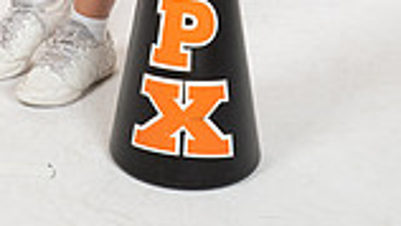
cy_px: -322
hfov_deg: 12.8
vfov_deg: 6.9
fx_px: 1776
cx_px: 51
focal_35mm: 167
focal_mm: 56
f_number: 8
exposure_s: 1/320
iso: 800
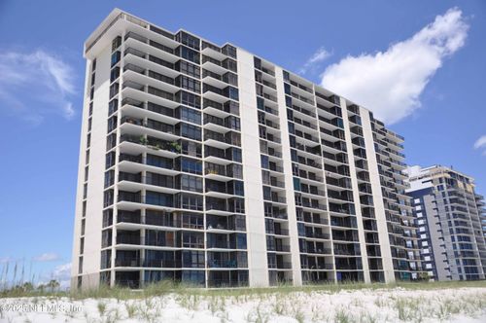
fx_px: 425
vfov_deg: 41.6
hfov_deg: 59.6
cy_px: 162
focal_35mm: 32
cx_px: 243
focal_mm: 21
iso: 400
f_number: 3.8
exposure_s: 1/4000
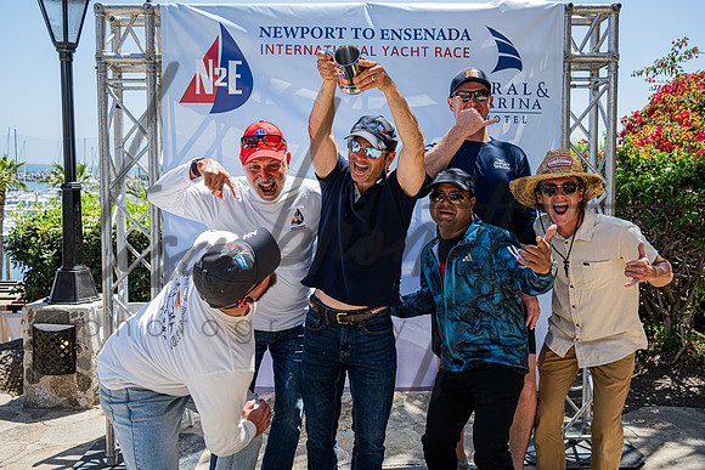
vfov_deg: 38.2
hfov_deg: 54.9
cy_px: 235
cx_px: 352
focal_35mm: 35
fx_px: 679
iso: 160
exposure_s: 1/250
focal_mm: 34
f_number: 5.6
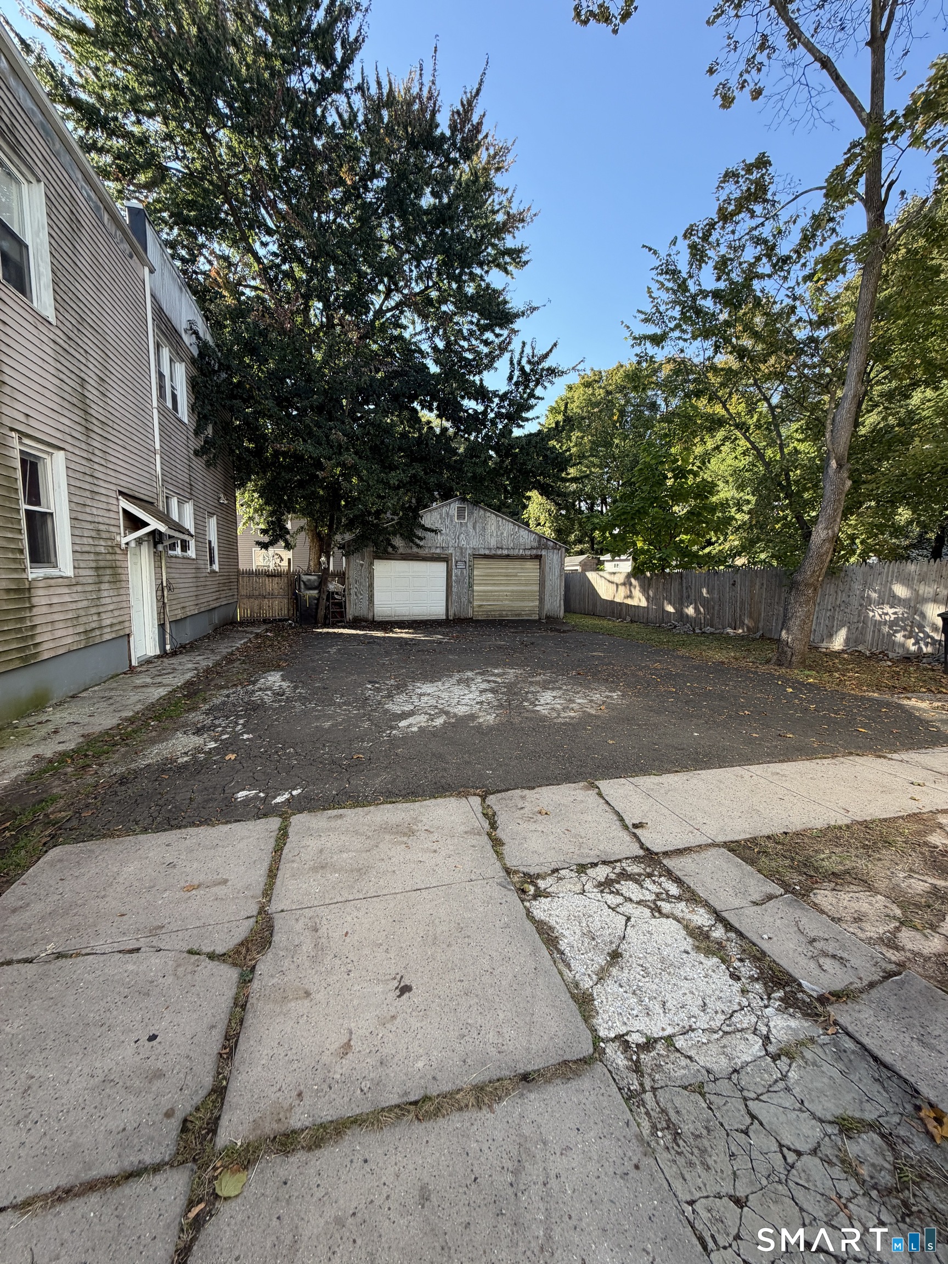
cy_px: 632
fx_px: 511
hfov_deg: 85.7
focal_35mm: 14
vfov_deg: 102.1
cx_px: 474
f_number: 2.2
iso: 50
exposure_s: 1/289
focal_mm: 2.22
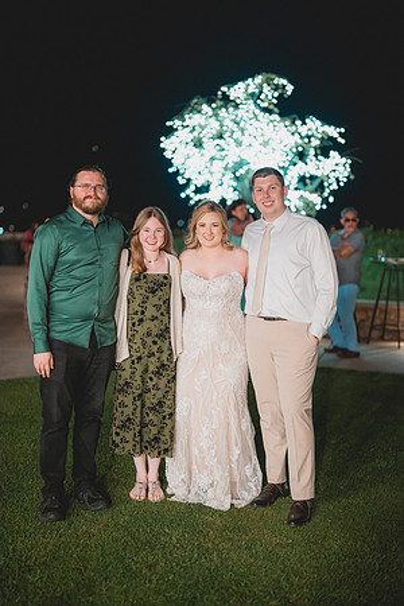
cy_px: 303
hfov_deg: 27.0
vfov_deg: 39.6
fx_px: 842
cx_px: 202
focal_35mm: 50
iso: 3200
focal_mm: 50
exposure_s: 1/200
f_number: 1.2
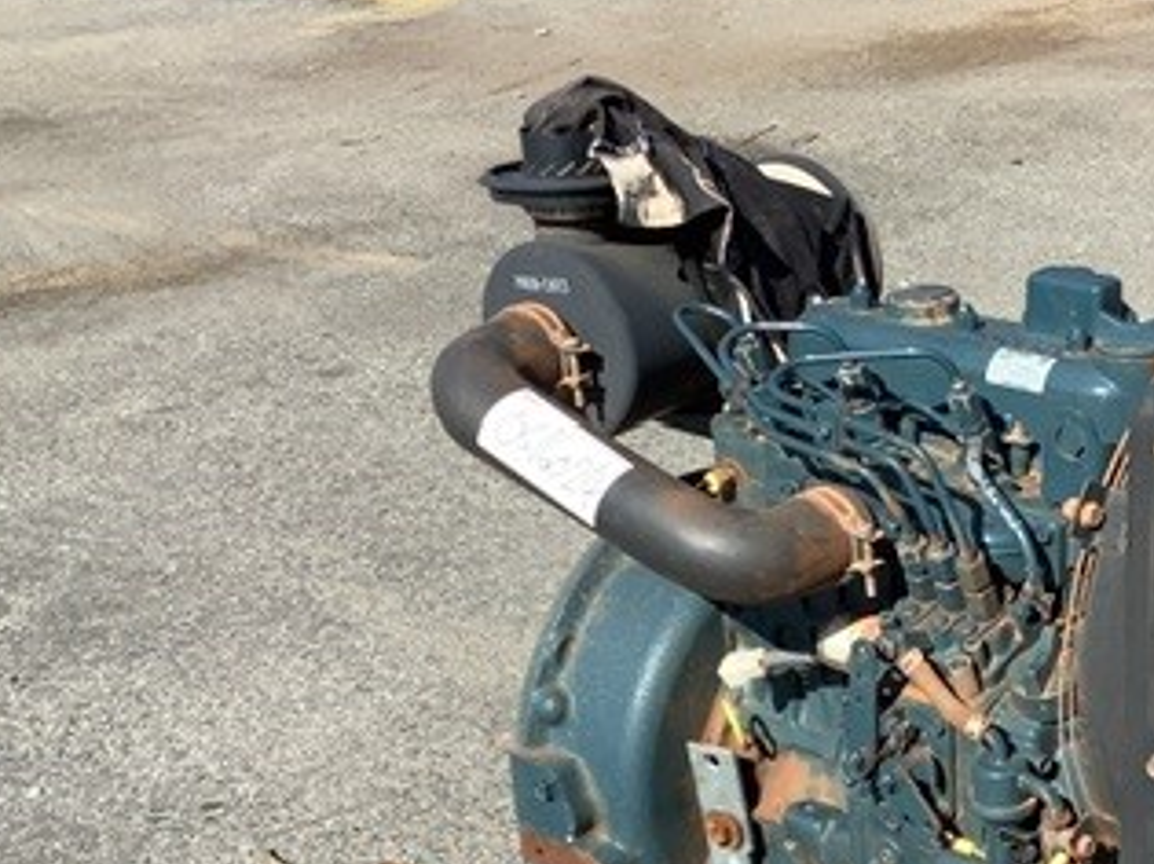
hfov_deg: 29.9
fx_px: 2099
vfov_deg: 22.7
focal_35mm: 63
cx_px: 945
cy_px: 765
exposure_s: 1/947
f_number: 2.4
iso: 25
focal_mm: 3.3
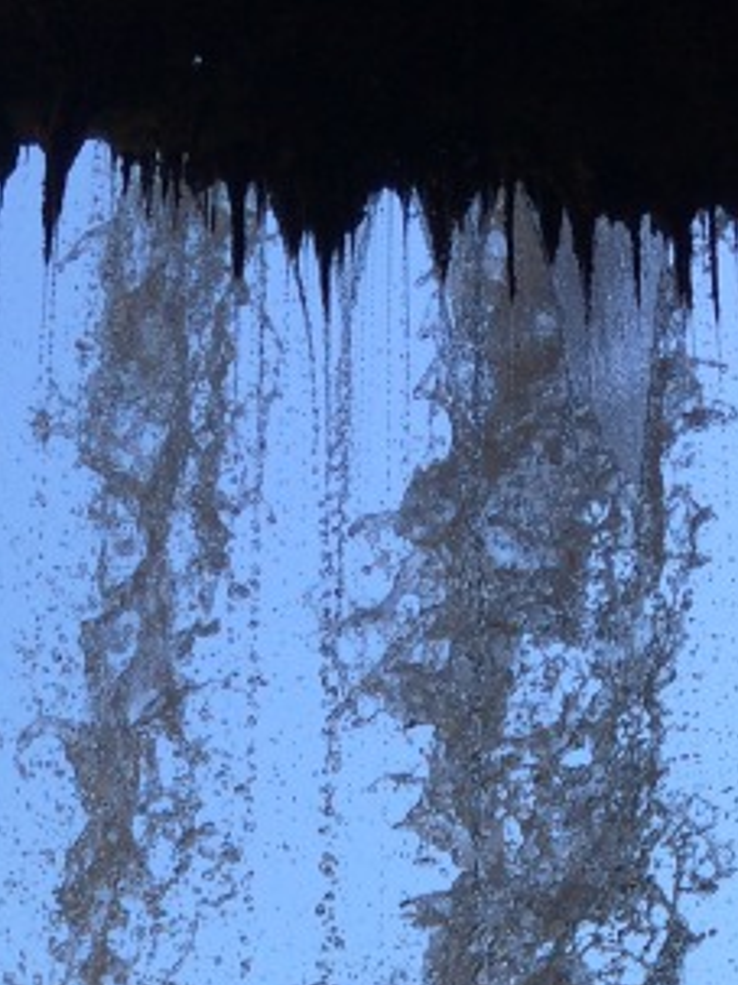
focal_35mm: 102
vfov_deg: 16.6
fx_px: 2902
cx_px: 296
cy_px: 1677
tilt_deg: +21.9
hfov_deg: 14.5
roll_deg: +0.1
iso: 32
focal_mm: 4.15
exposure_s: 1/1368
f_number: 2.2
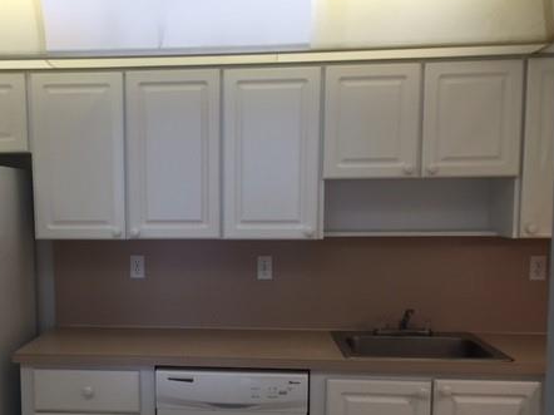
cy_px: 281
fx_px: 672
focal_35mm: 42
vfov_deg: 34.0
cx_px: 180
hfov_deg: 44.1
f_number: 2.2
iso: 32
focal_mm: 4.15
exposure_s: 1/40
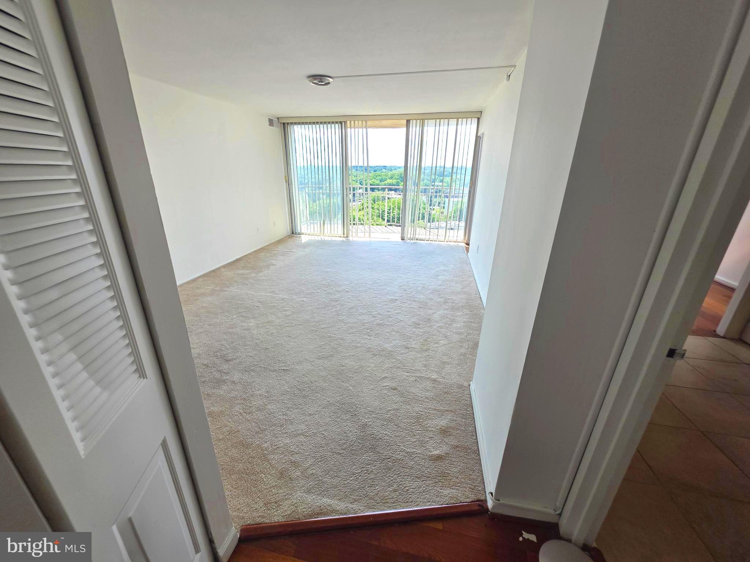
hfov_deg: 106.2
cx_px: 375
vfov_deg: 89.9
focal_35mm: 13
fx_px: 282
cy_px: 281
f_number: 1.9
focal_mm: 2.2
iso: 40
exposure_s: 1/318
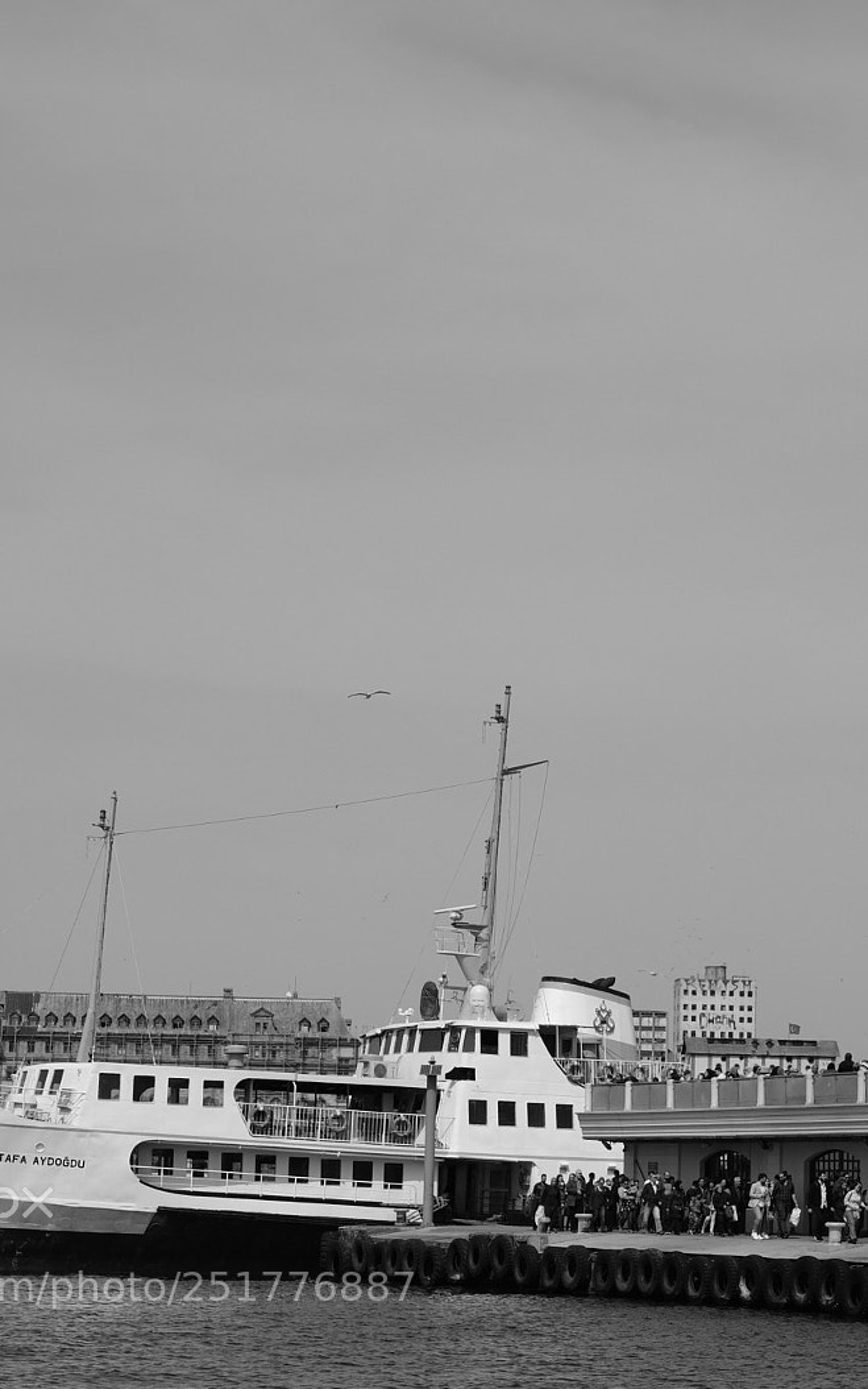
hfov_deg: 15.7
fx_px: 3103
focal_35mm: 82
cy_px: 688
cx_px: 780
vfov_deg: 25.2
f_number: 6.4
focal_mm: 35
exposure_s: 1/1800
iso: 200
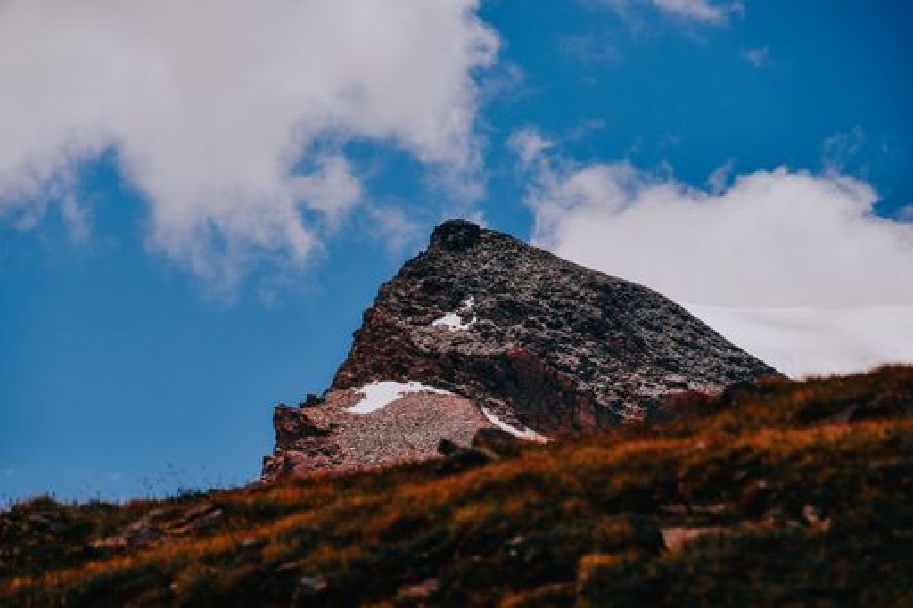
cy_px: 304
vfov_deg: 5.4
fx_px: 6465
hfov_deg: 8.1
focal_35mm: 255
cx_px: 456
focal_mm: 170
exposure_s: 1/1600
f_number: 5.6
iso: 100
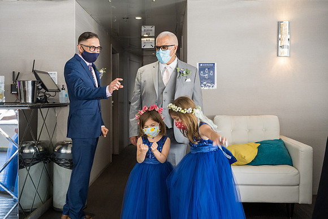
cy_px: 110
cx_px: 164
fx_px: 374
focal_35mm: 41
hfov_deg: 47.4
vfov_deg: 32.6
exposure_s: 1/200
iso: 1600
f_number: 5
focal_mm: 41
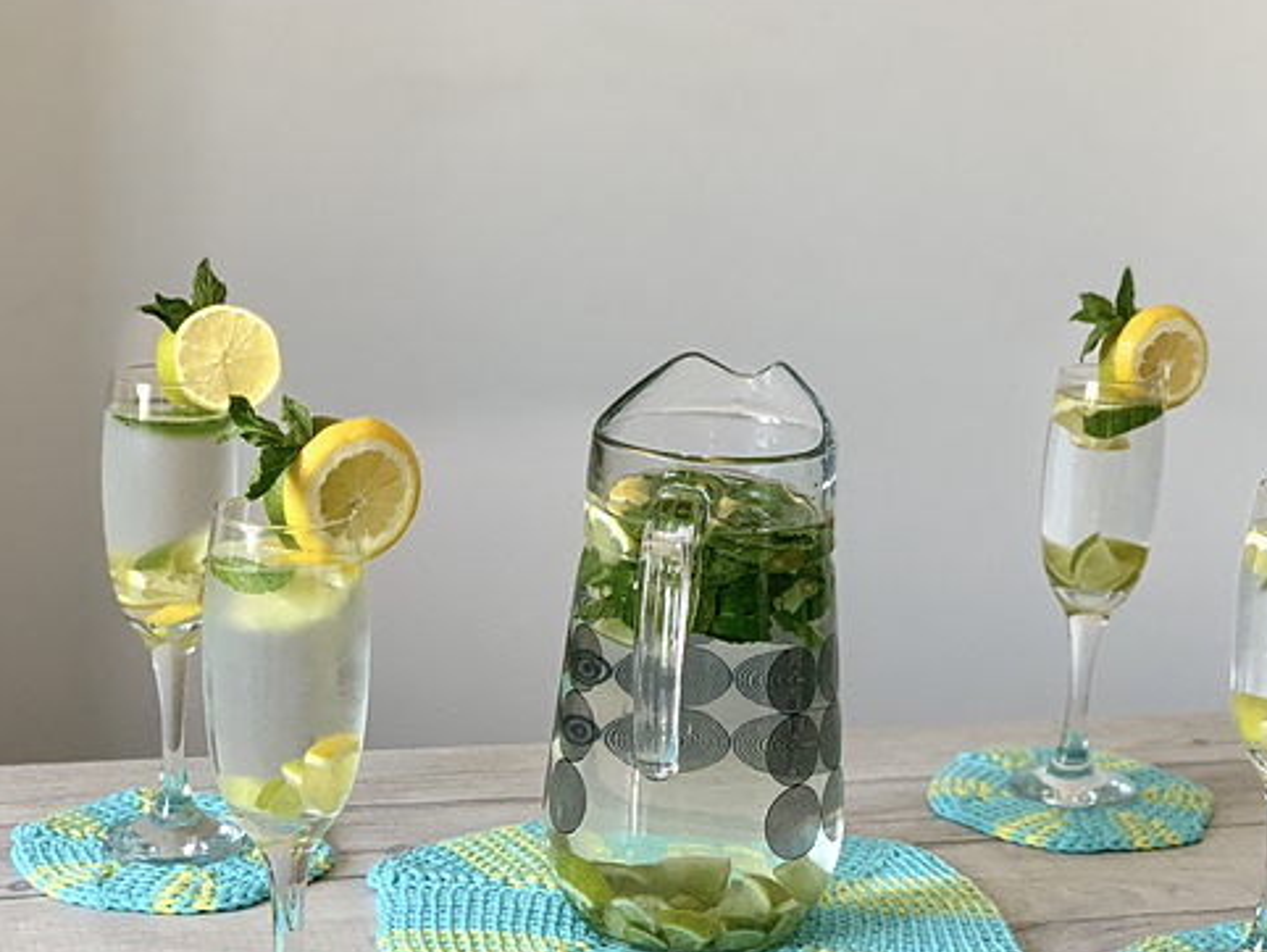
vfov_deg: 21.3
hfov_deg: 28.1
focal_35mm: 69
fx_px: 2527
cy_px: 573
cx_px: 668
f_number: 2.4
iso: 200
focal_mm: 6
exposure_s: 1/60
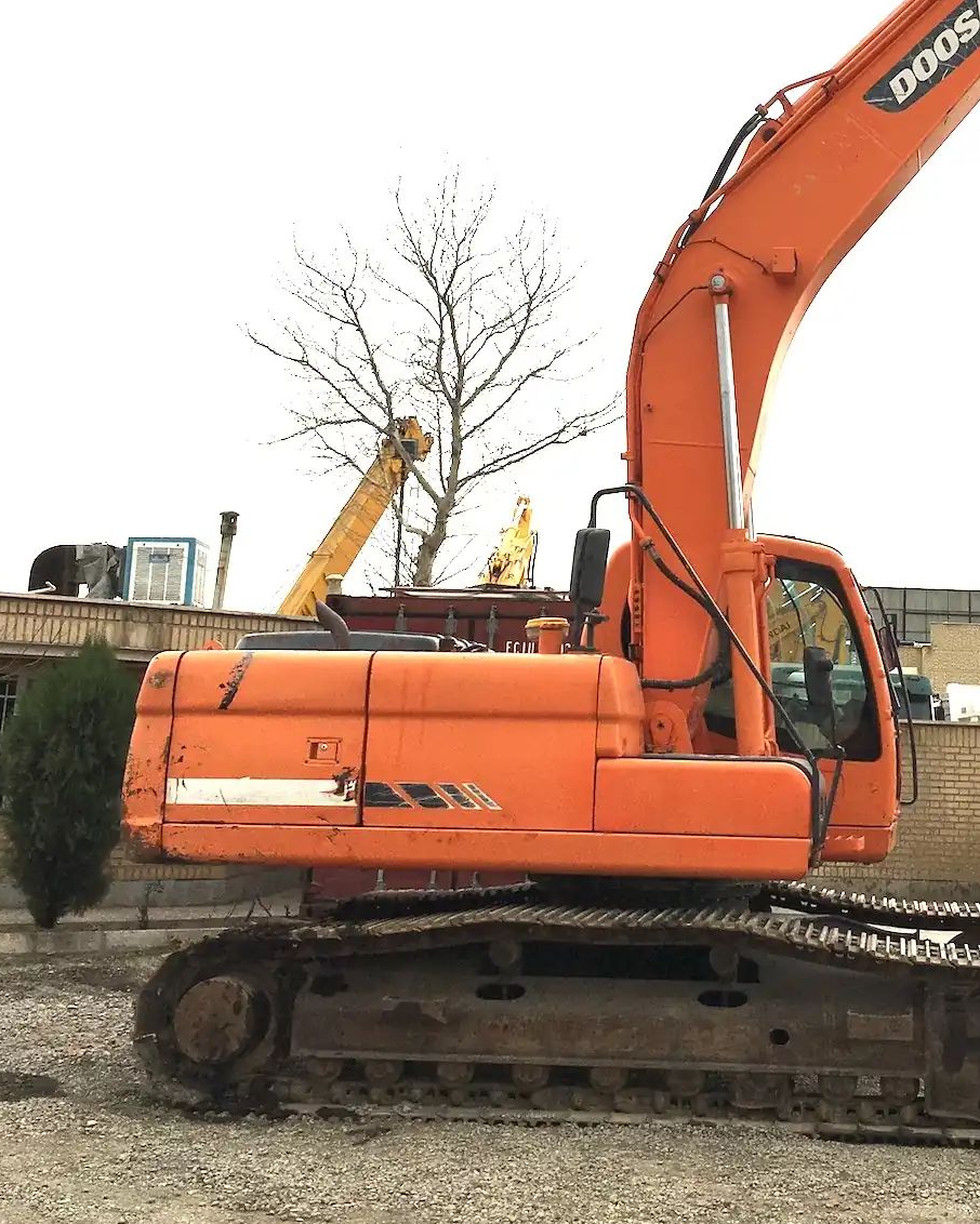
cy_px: 408
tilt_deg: +12.0
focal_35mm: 48
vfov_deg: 38.3
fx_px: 1740
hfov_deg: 30.8
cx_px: 752
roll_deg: -1.8
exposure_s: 1/1789
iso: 25
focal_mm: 4.15
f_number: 2.2
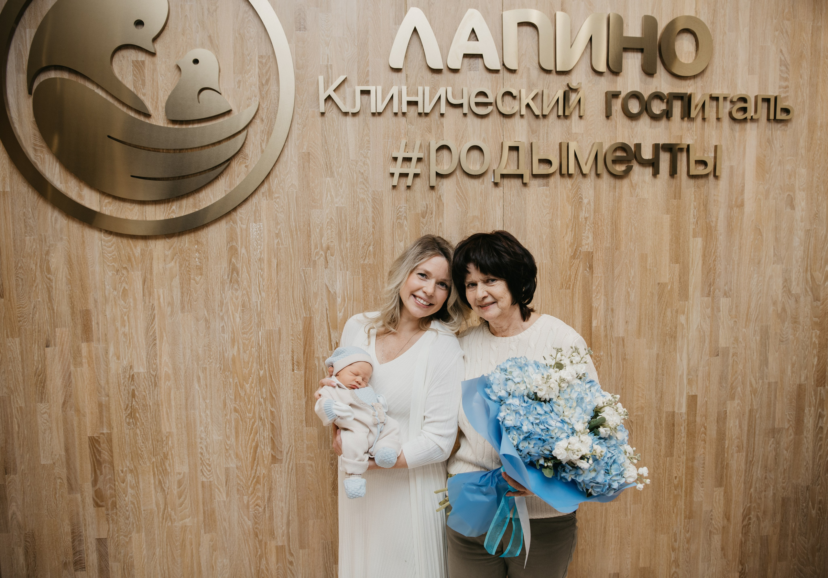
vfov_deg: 46.0
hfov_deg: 62.5
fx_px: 682
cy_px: 292
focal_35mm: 29
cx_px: 438
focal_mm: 28
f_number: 4
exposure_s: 1/160
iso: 160
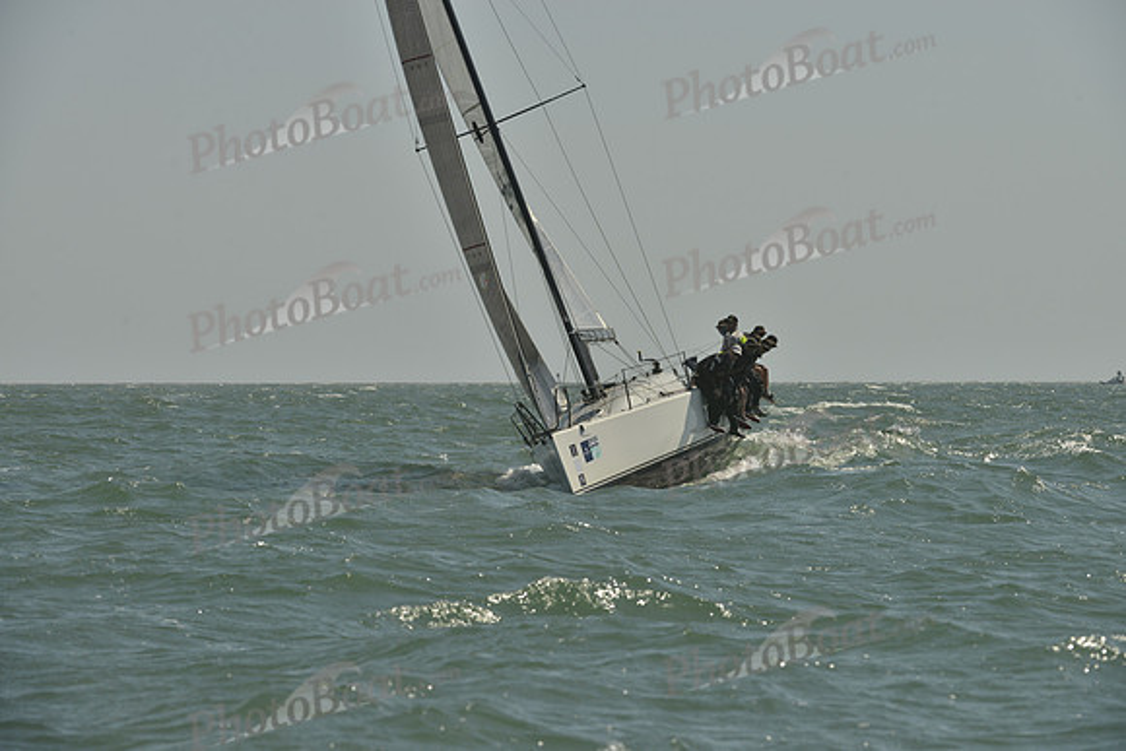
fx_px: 6257
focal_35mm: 200
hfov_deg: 10.3
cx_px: 563
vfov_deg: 6.9
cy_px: 376
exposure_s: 1/1250
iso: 280
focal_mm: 200
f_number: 10
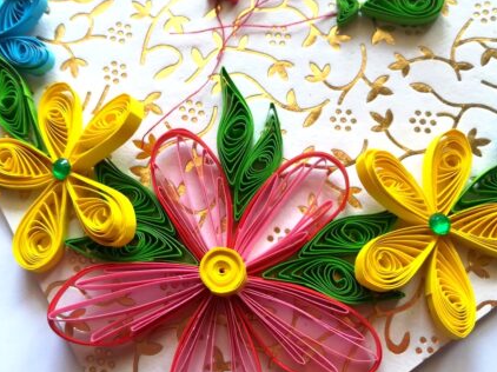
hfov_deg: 50.2
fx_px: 531
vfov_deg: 38.5
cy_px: 150
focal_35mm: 37
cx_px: 250
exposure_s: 1/100
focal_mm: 3.83
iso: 100
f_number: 2.2
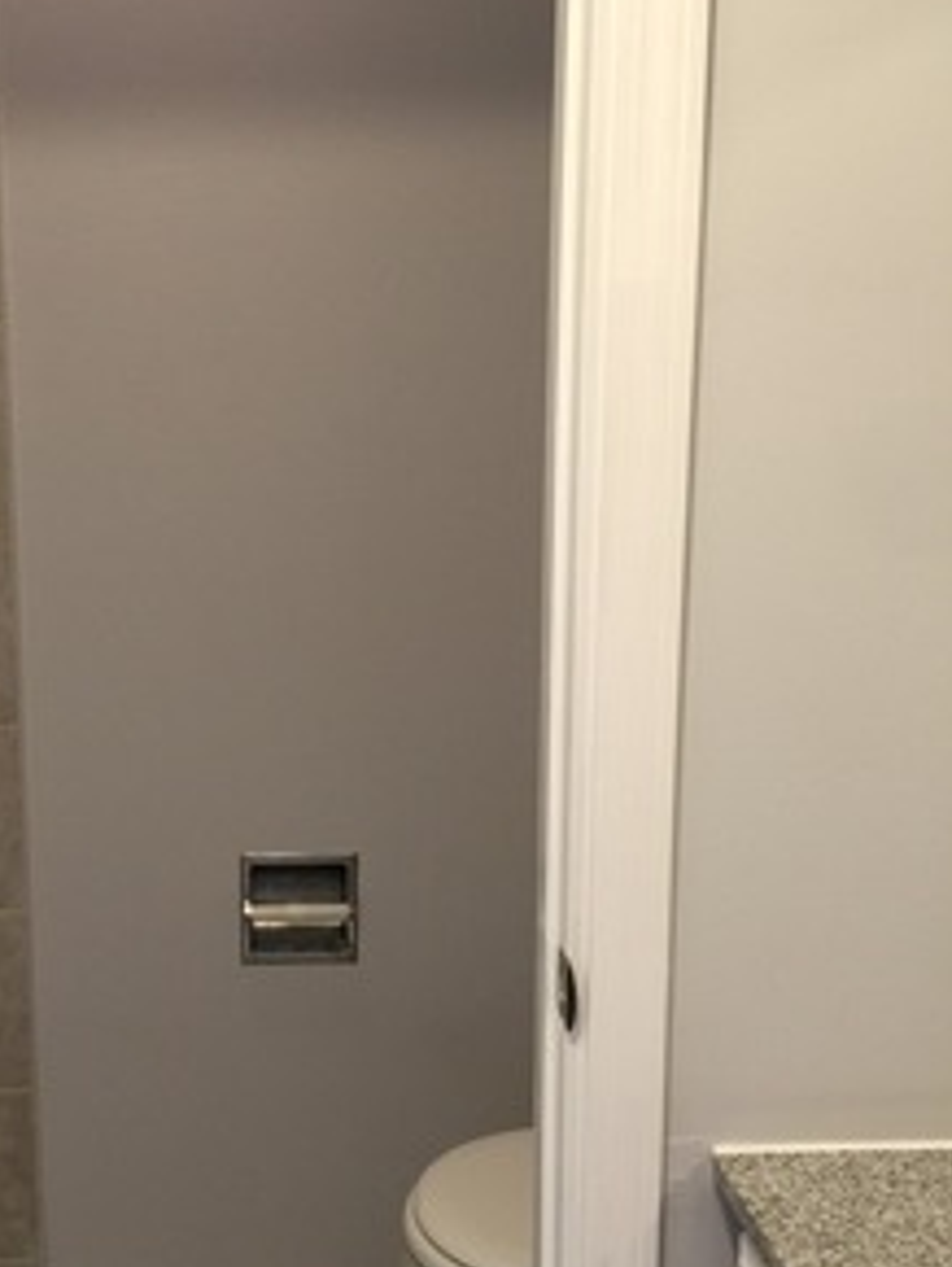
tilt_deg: -11.9
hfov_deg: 29.6
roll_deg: +0.9
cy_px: 677
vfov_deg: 39.6
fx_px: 1758
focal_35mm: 48
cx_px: 179
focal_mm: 4.15
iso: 40
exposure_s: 1/15
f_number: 2.2
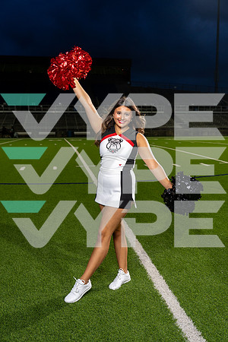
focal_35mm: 37
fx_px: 351
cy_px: 171
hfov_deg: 35.9
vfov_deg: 51.9
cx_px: 114
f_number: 4.5
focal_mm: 37
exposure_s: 1/250
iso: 640
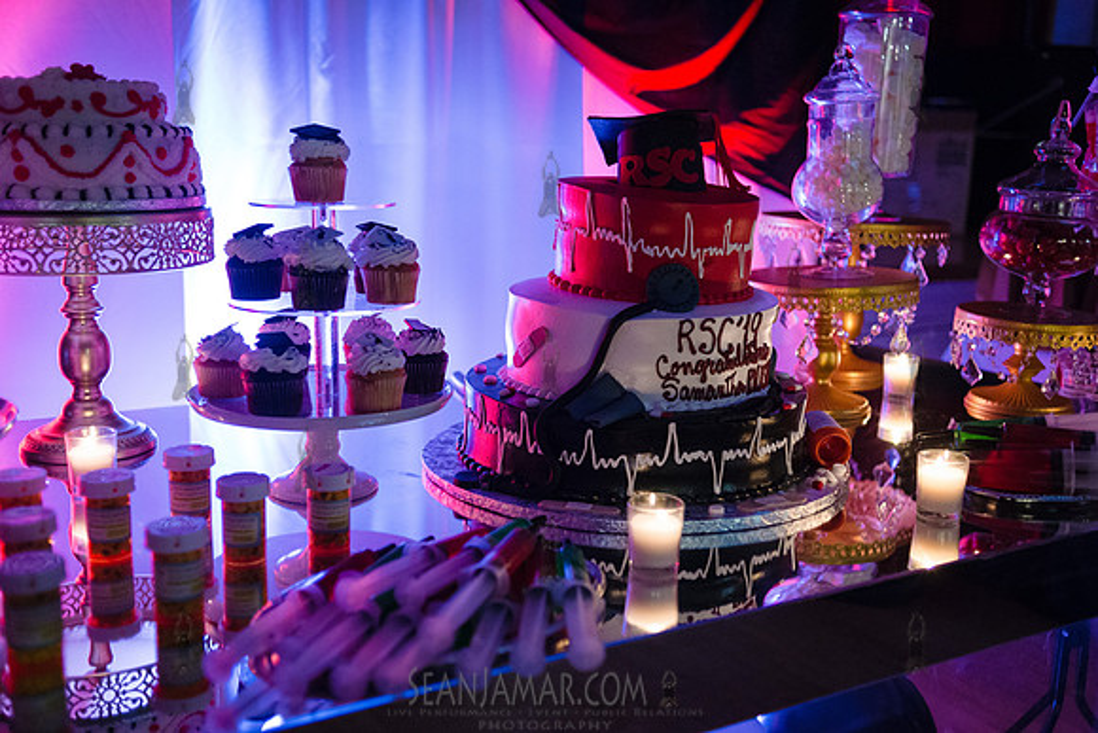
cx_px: 549
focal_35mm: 36
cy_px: 366
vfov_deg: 36.5
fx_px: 1111
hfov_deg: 52.6
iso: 4000
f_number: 2.8
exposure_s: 1/200
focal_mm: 35
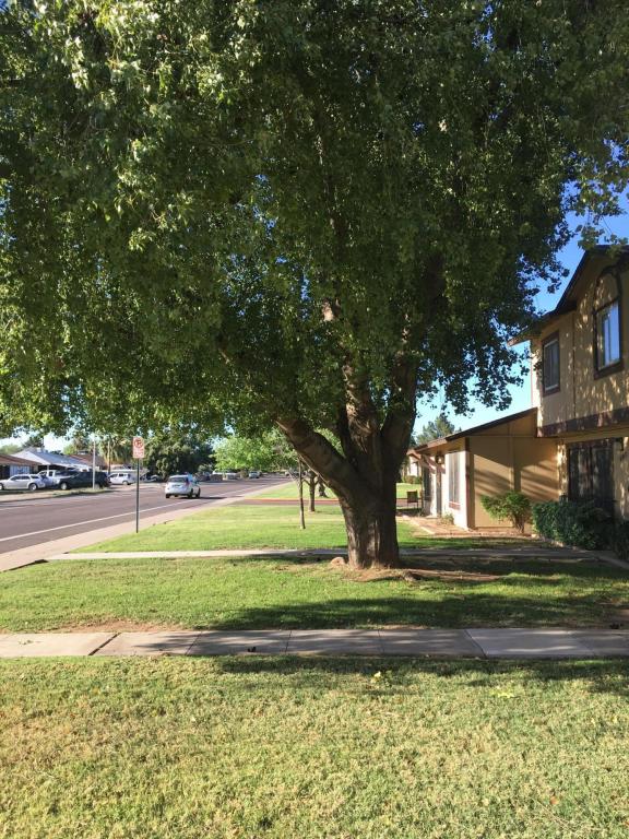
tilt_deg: +4.5
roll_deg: +0.0
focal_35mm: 29
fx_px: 703
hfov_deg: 48.2
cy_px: 420
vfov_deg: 61.7
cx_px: 314
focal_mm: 4.15
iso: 25
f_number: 2.2
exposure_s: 1/466
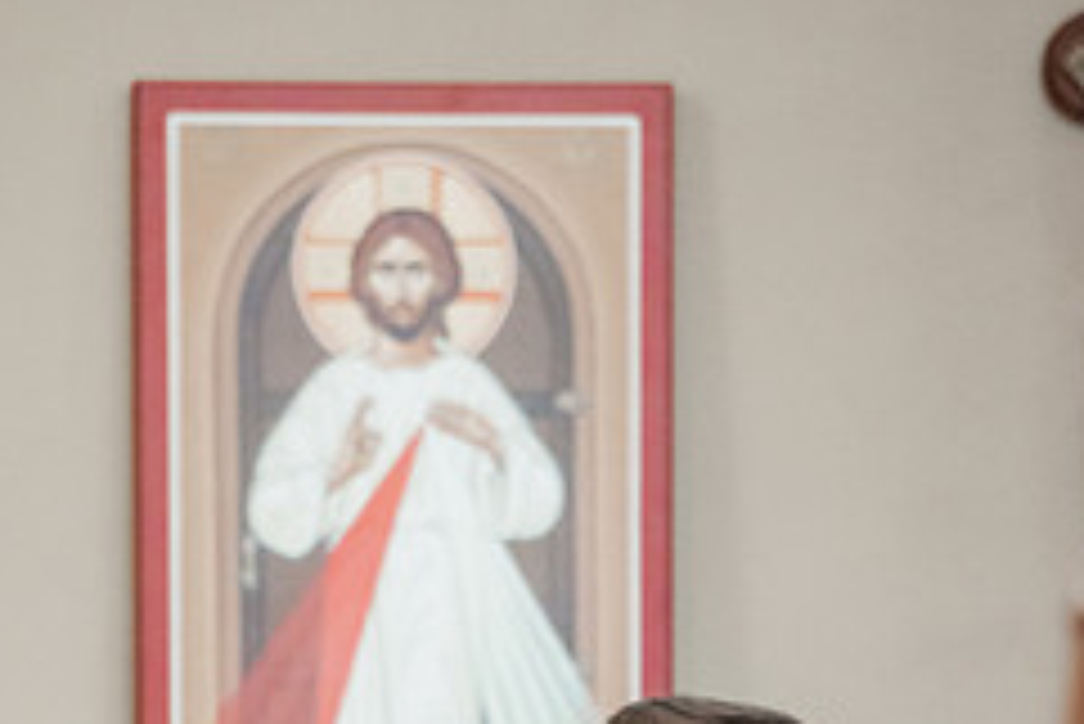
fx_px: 16872
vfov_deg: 2.5
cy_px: 881
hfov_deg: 3.7
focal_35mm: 560
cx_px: 445
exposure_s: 1/80
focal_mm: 300
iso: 2500
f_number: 5.6
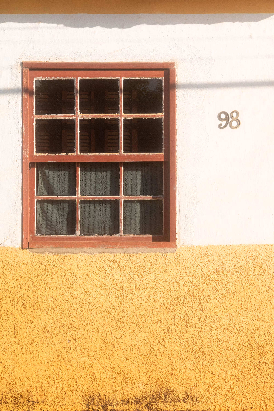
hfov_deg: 12.3
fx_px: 1267
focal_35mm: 111
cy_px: 206
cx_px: 137
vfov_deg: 18.4
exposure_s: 1/200
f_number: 8
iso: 100
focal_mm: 74
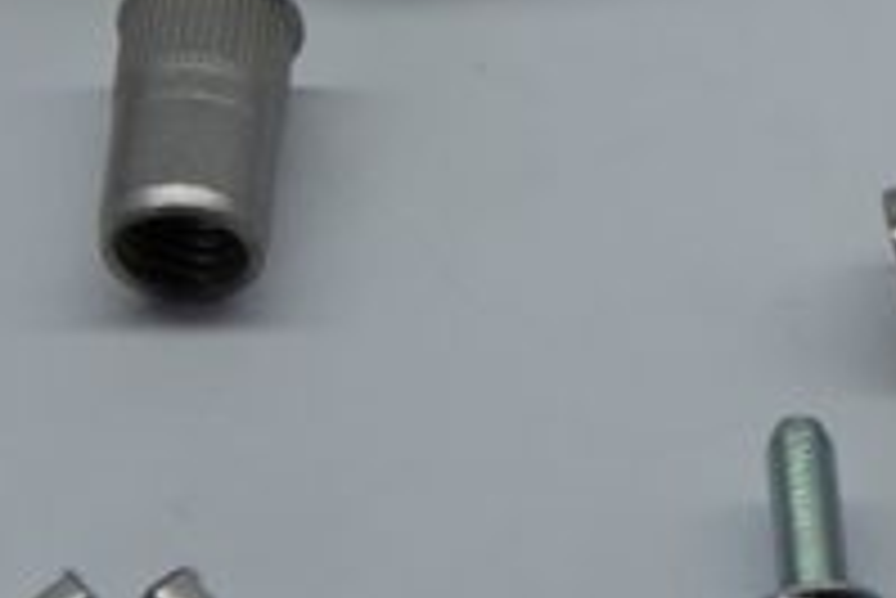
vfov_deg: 6.8
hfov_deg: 10.2
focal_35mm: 201
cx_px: 882
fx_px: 5006
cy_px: -92
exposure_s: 1/125
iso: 200
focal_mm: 26
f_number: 8
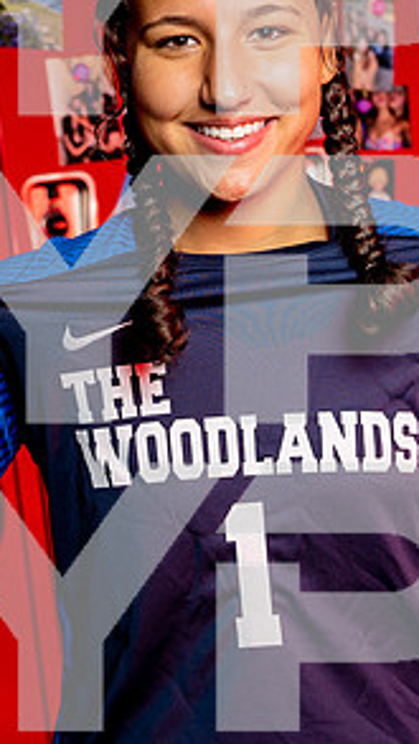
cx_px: 175
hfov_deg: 13.9
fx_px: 1717
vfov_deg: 24.4
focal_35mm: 87
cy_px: 291
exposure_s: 1/250
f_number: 4.5
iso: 160
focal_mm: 42
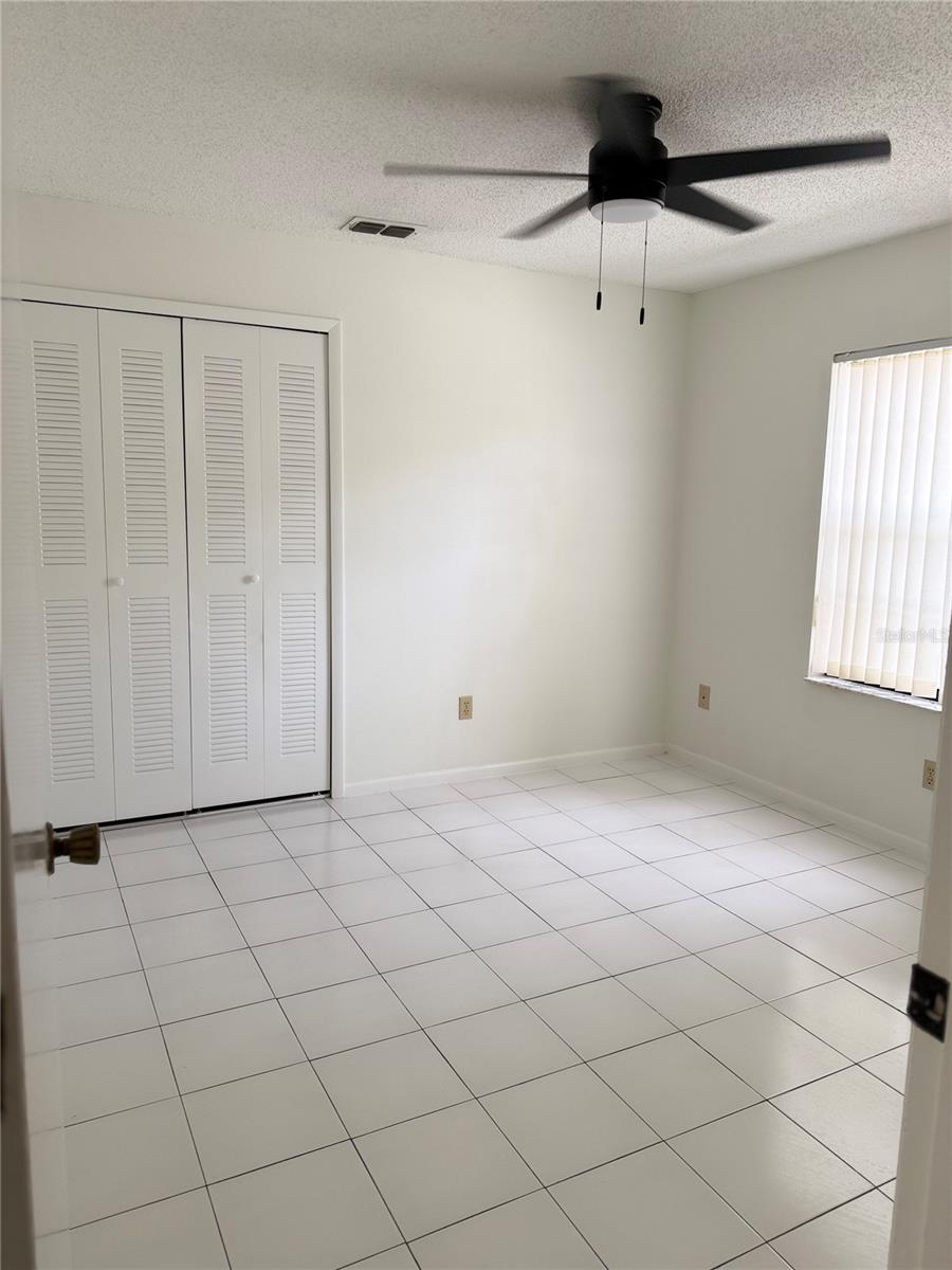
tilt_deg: -8.0
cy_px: 635
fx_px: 880
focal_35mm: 24
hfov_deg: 56.8
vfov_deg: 71.6
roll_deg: -1.5
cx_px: 476
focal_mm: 6.76
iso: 64
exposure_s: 1/121
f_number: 1.78
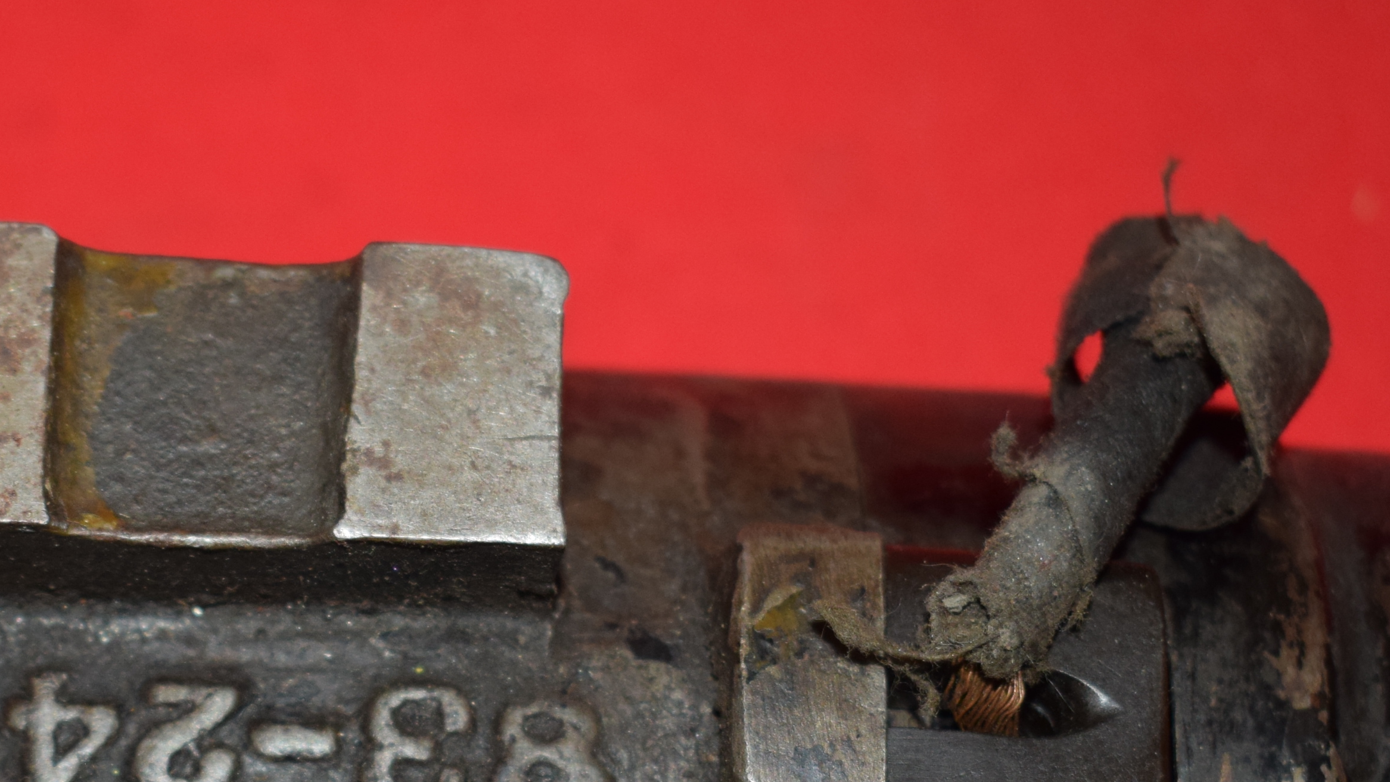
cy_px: 642
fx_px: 3907
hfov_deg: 20.0
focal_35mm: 106
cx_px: 326
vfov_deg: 11.4
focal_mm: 35
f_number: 5
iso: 640
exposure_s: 1/160
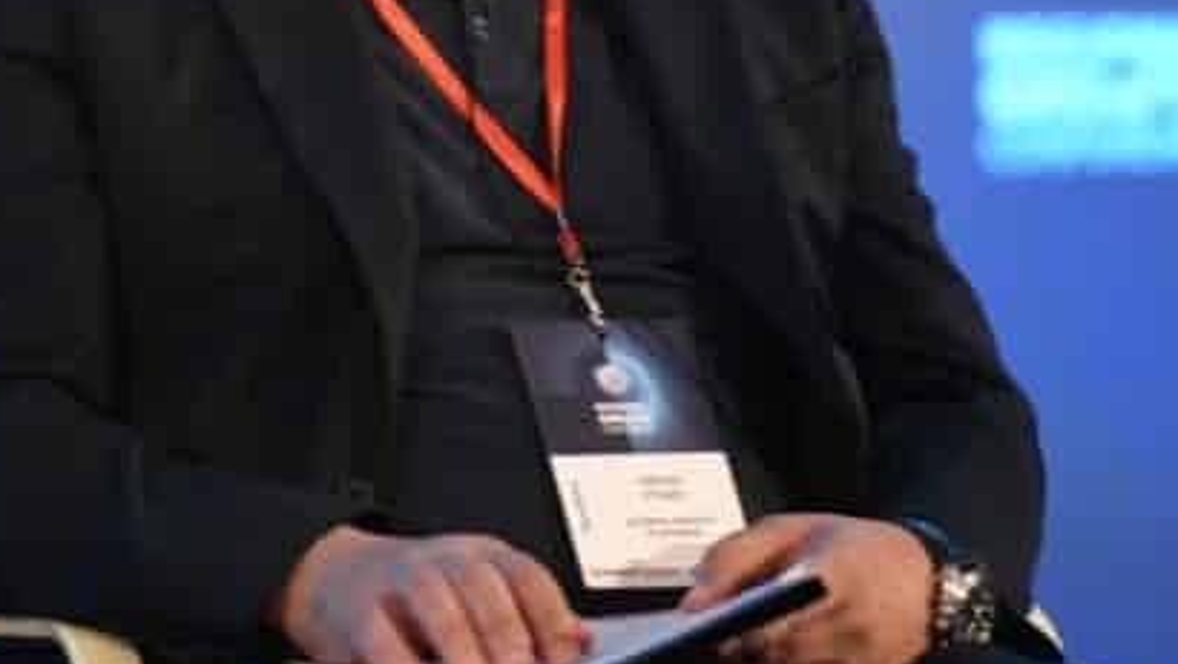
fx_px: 15312
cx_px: 328
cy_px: -126
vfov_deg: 2.5
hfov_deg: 4.4
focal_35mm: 490
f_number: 2.8
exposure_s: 1/250
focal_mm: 200
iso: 2500
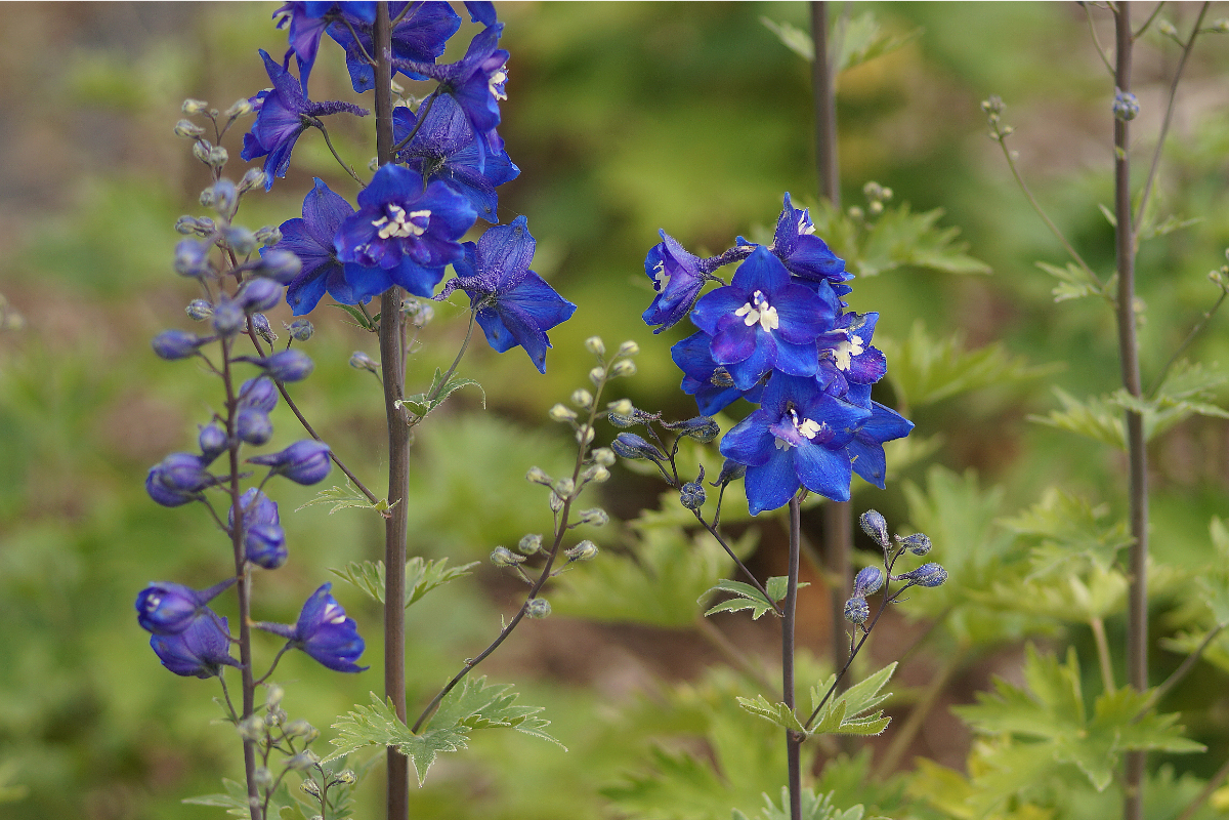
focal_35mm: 150
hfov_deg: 13.7
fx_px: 5120
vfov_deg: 9.1
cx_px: 614
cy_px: 410
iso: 100
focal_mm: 100
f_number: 2.8
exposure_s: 1/1000
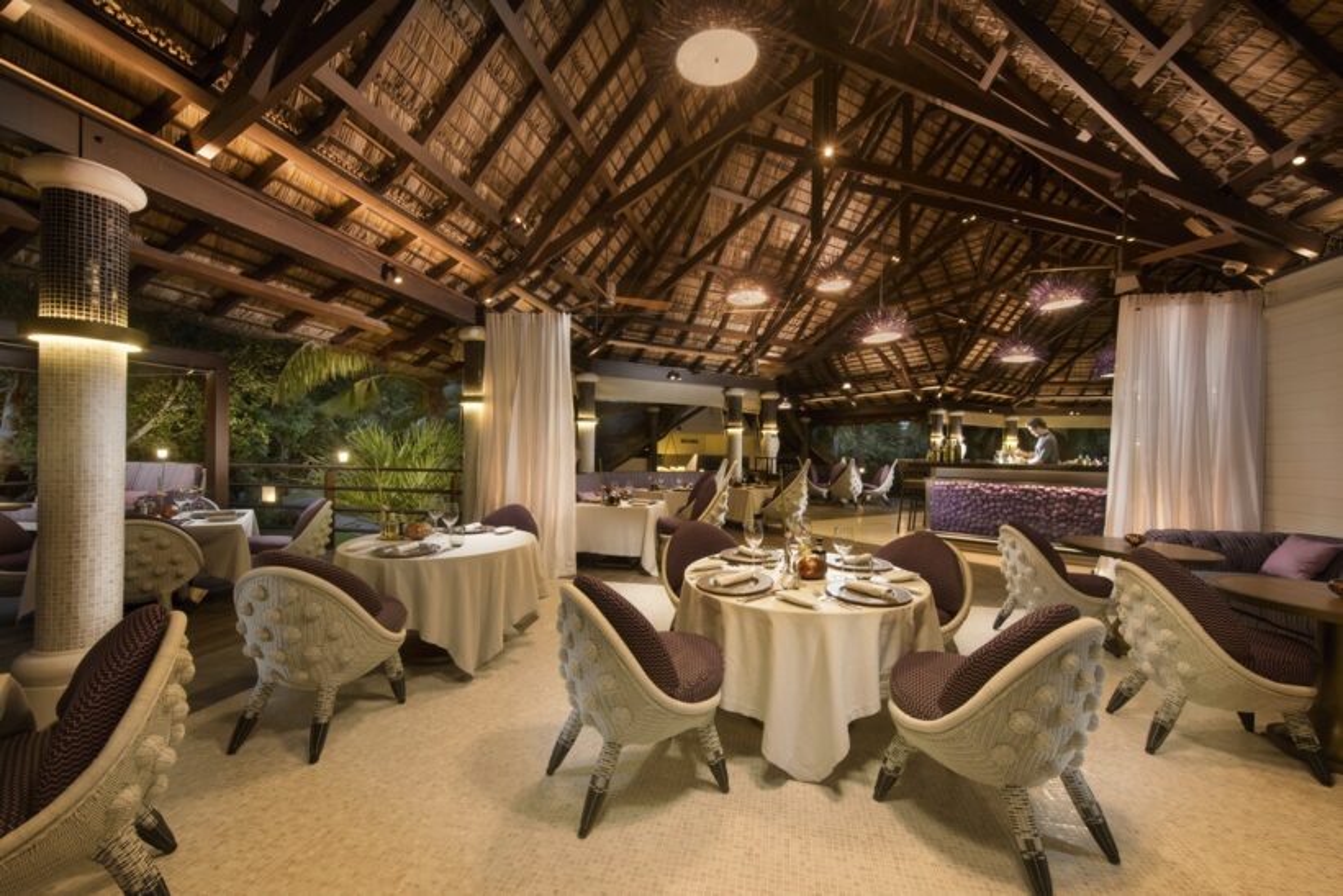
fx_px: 522
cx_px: 672
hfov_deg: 104.2
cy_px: 448
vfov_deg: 81.2
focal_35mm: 14
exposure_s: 1/1.25
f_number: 11
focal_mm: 14
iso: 200
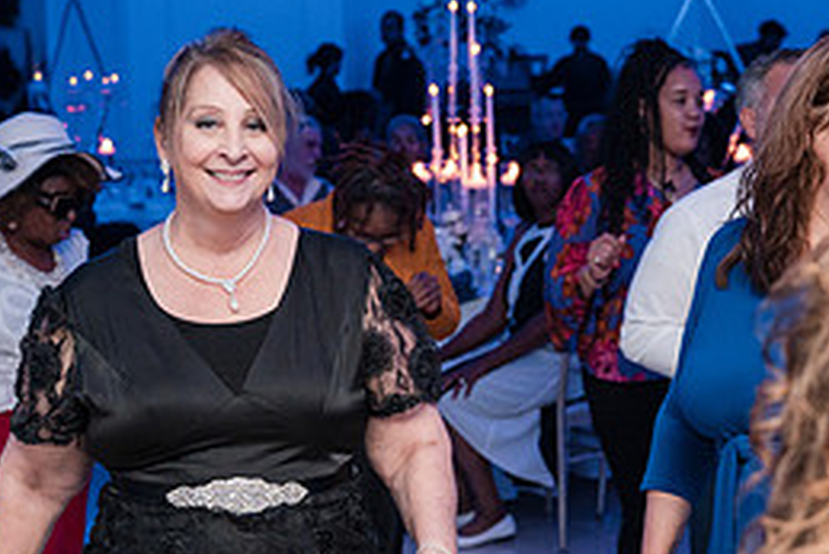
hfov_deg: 19.7
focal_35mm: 103
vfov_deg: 13.3
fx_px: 2373
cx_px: 576
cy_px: 347
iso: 5000
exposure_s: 1/250
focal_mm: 46
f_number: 4
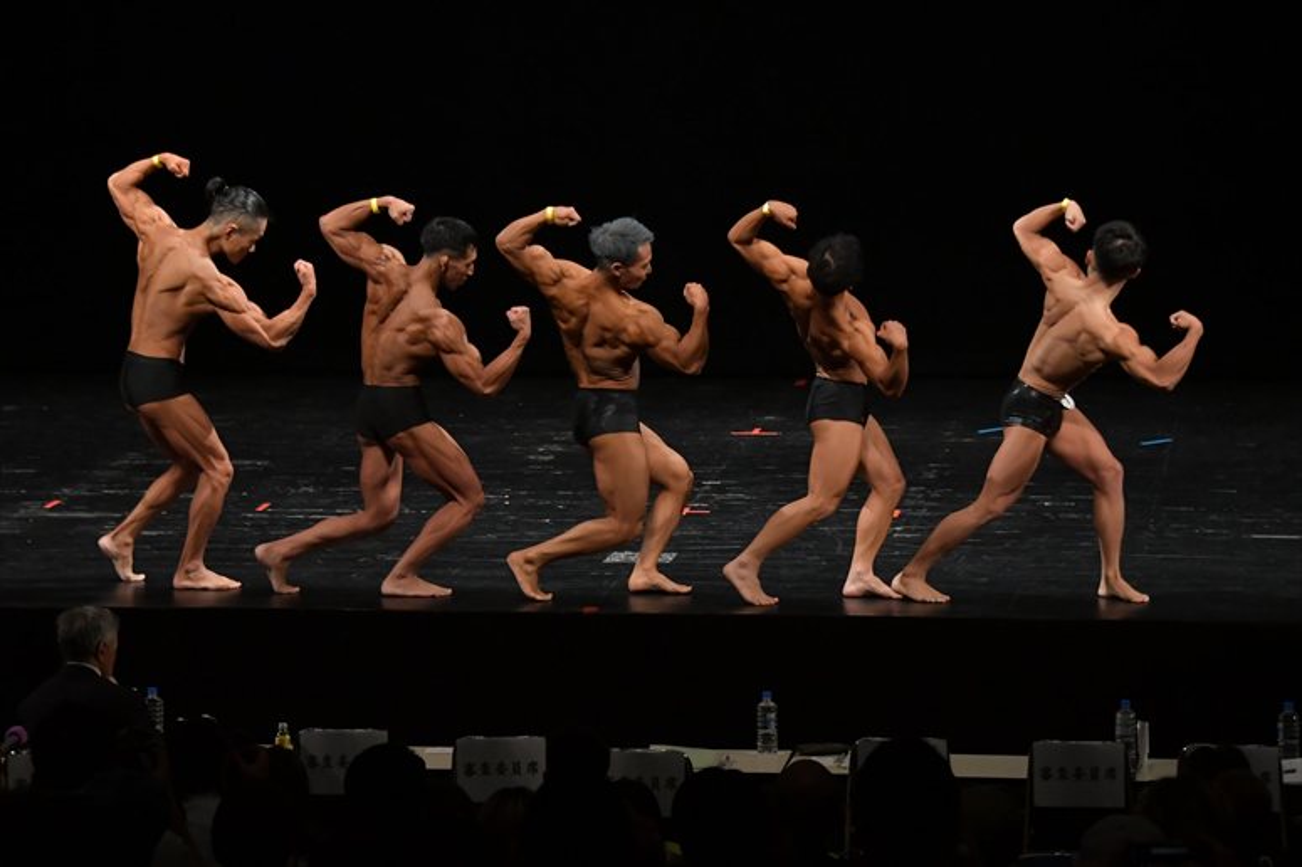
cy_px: 434
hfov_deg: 13.7
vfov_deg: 9.1
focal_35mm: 150
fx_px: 5422
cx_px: 651
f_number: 5.6
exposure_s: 1/400
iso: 3200
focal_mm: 100
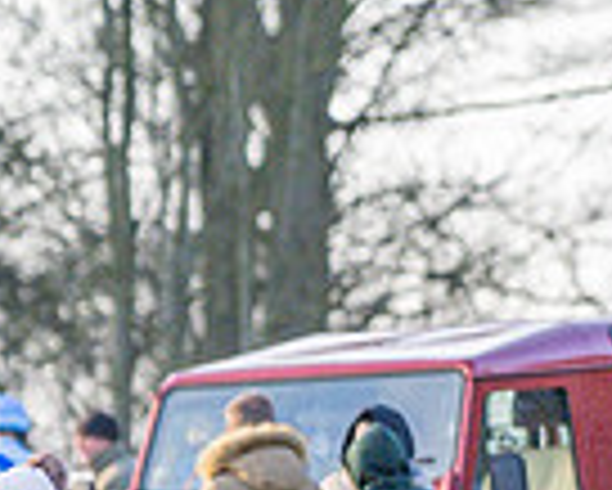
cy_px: 605
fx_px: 19050
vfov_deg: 1.5
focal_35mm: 1051
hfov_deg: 1.8
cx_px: 33
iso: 800
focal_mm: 150
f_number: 2.8
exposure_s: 1/2000
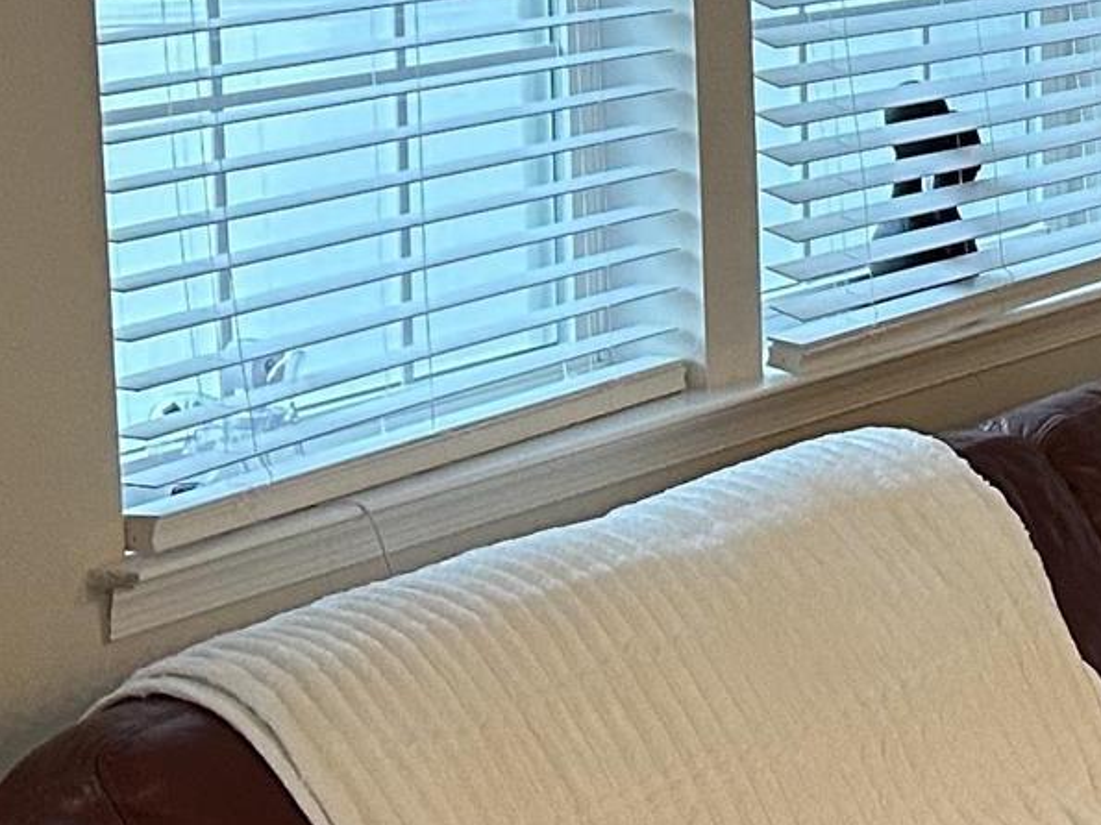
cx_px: 1969
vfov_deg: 11.8
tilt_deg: -6.2
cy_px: 17
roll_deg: -0.4
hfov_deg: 14.1
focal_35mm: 124
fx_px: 3943
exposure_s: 1/60
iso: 250
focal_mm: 6.86
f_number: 1.78
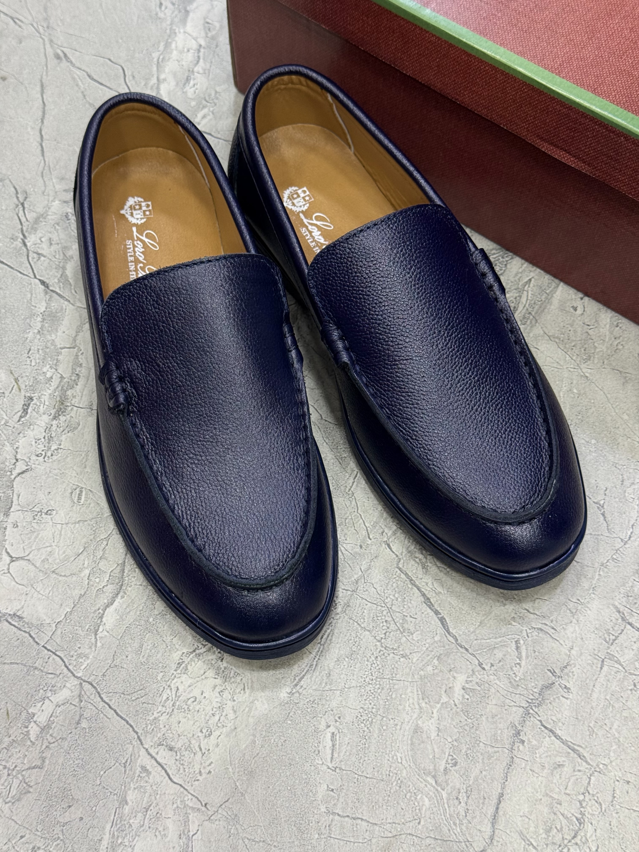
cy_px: 426
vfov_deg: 39.7
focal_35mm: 48
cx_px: 320
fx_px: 1181
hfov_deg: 30.3
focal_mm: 6.76
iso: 100
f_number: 1.78
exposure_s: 1/100
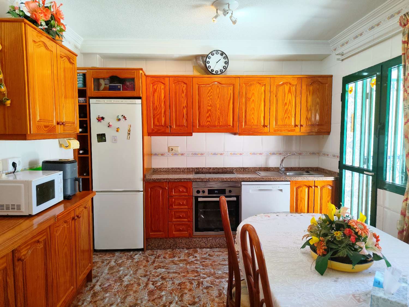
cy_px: 154
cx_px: 204
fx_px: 284
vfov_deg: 56.8
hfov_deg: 71.6
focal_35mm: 24
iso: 127
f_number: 1.7
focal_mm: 5.24
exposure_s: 1/100
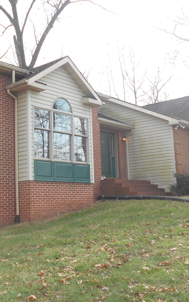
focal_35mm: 46
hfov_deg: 27.7
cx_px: 54
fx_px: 379
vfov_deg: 43.5
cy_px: 150
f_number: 3.6
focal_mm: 5.8
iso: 80
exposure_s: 1/200
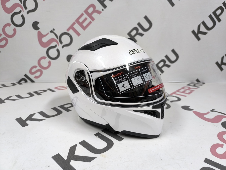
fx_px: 150
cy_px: 85
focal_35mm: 23
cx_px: 113
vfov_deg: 58.9
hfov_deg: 73.9
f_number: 1.65
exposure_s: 1/50
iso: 500
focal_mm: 6.14
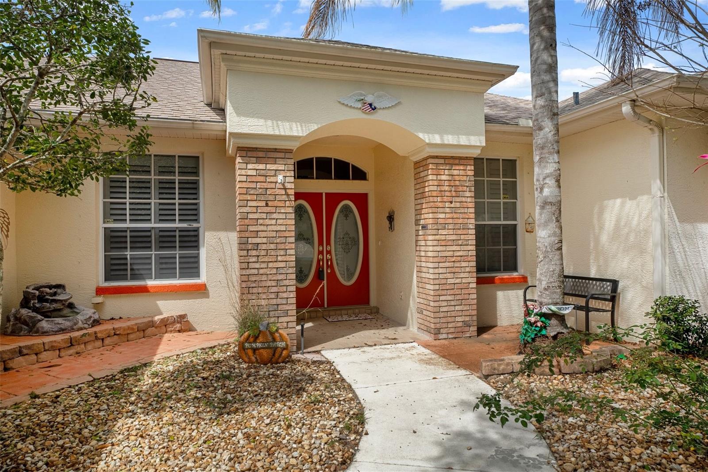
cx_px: 354
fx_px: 442
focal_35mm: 22
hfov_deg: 77.3
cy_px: 236
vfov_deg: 56.1
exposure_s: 1/750
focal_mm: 15
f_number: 8
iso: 320
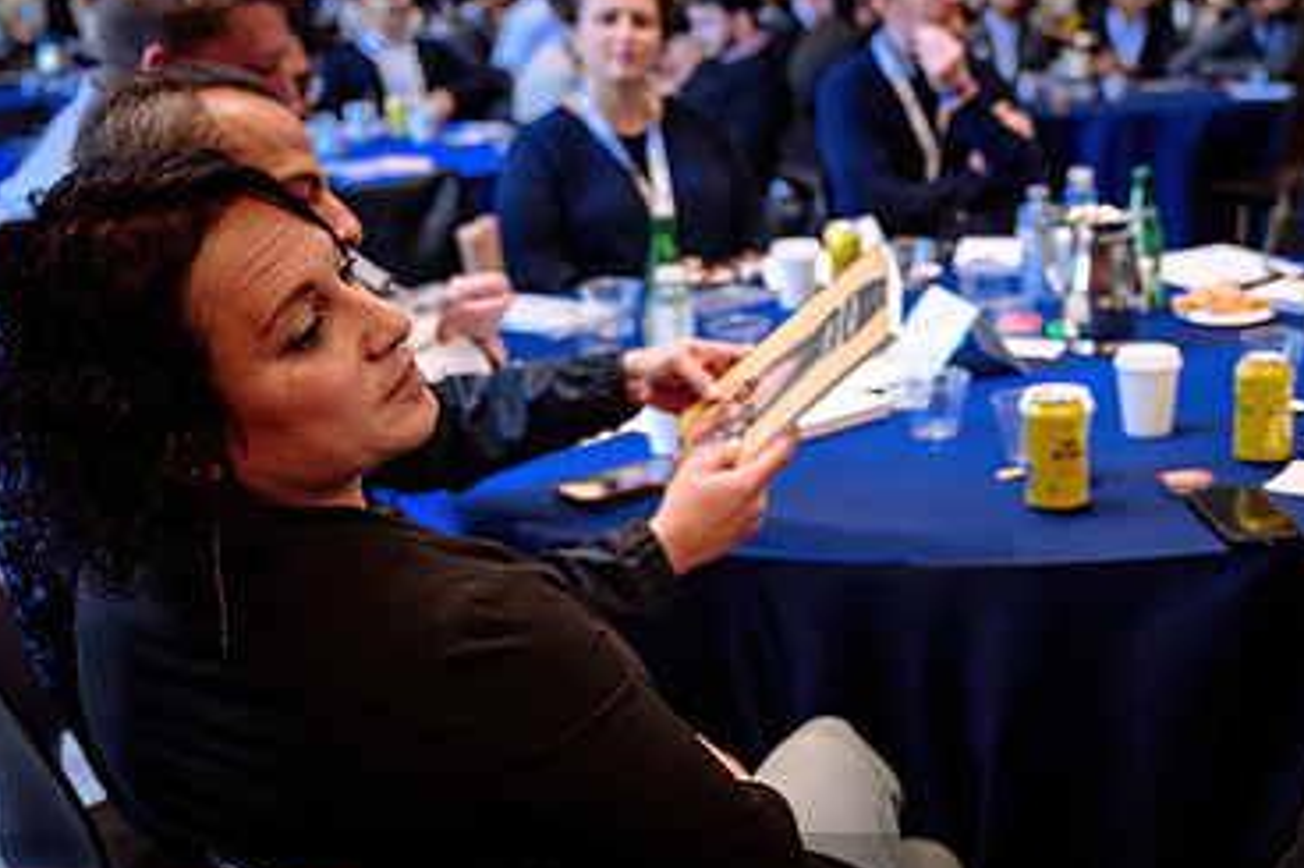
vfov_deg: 27.5
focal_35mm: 49
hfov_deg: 38.6
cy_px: 420
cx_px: 1076
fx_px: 1774
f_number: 2.8
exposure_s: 1/200
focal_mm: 28.5
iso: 800
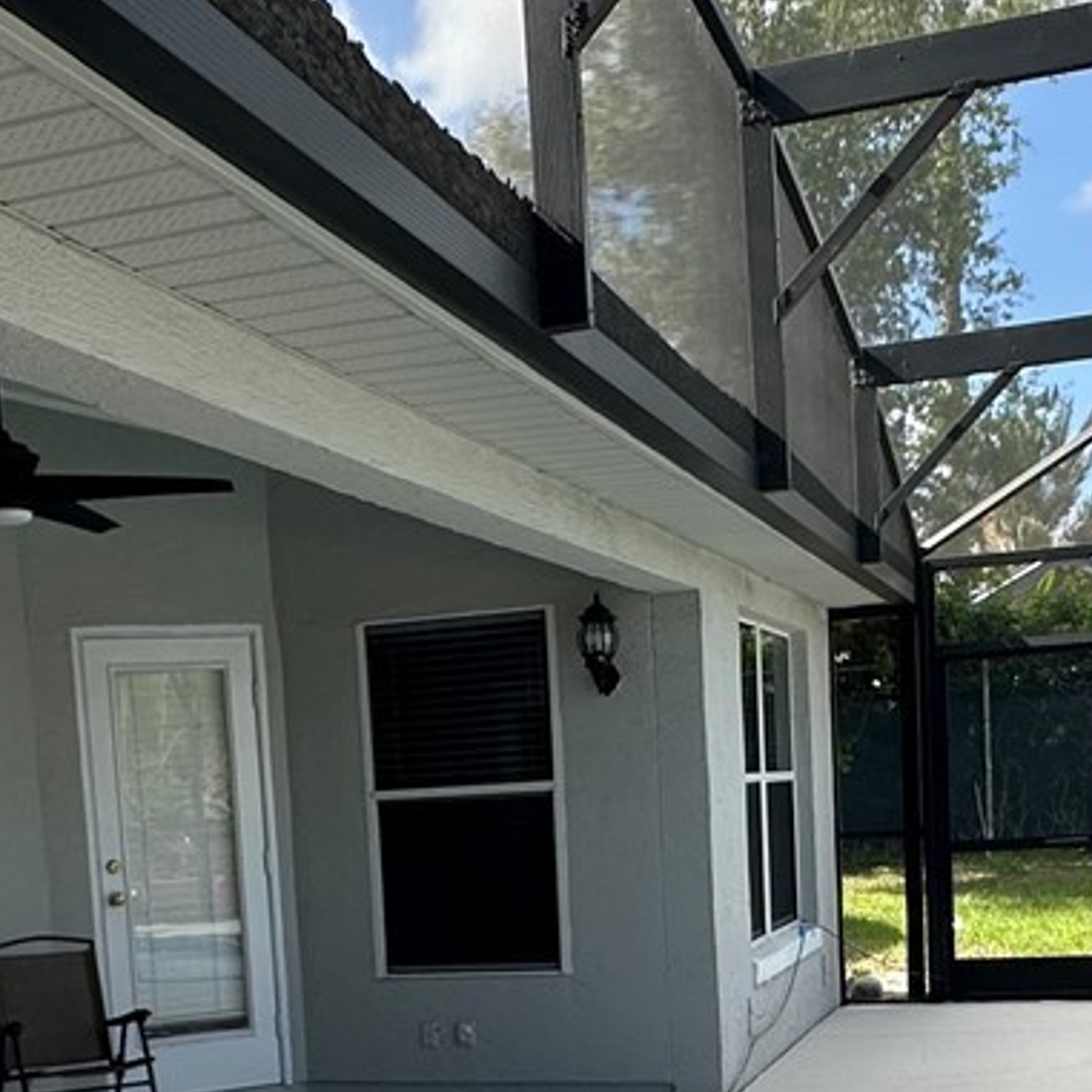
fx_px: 1856
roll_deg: +3.7
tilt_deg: -6.8
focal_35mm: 52
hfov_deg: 32.7
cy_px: 995
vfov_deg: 31.2
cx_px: 476
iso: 40
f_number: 2.2
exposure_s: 1/587
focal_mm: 2.22
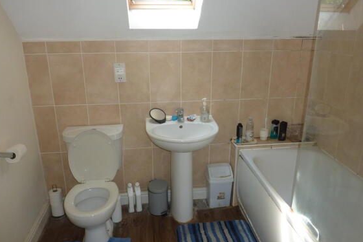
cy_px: 116
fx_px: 272
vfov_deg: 47.9
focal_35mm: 27
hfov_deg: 67.4
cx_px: 180
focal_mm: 4.1
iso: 100
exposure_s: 1/30
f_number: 3.3
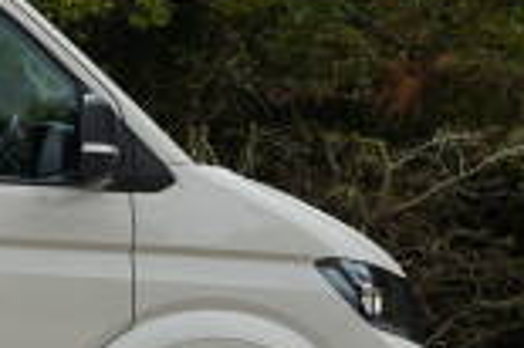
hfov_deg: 13.5
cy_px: 186
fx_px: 1983
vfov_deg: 10.0
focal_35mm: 136
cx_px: -412
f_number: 4
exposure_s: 1/160
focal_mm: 33.1
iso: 160
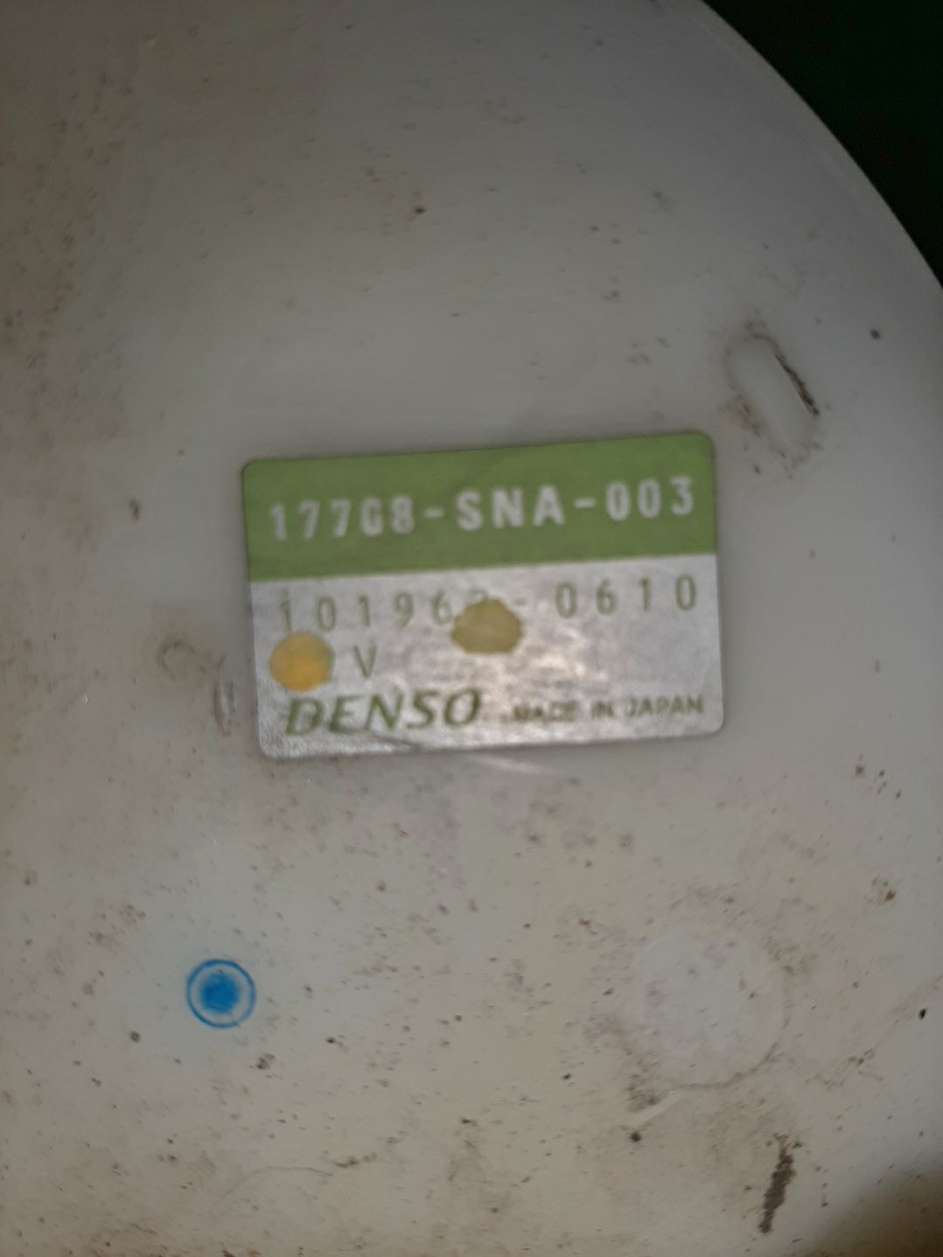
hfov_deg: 53.1
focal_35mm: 26
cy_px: 628
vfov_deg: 67.3
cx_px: 472
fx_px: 944
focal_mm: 3.93
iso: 40
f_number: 1.7
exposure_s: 1/469
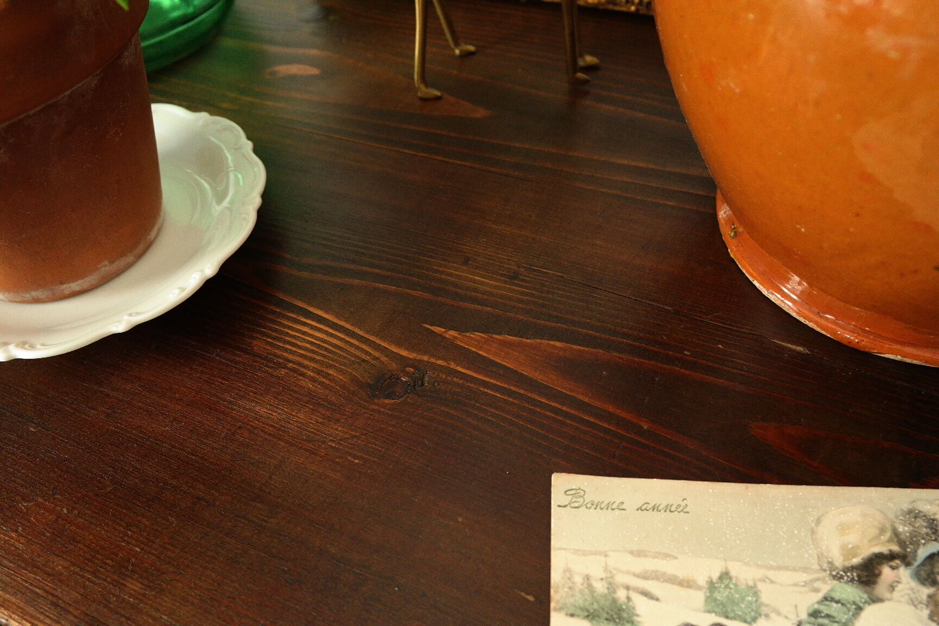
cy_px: 313
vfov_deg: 43.6
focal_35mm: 30
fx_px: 782
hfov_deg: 61.9
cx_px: 470
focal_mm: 20
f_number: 5.6
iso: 400
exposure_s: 1/30
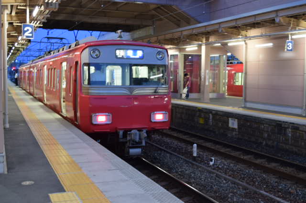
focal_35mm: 44
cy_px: 102
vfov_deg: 30.7
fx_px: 369
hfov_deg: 45.0
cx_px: 153
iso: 800
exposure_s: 1/10
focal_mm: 29
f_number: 5.6
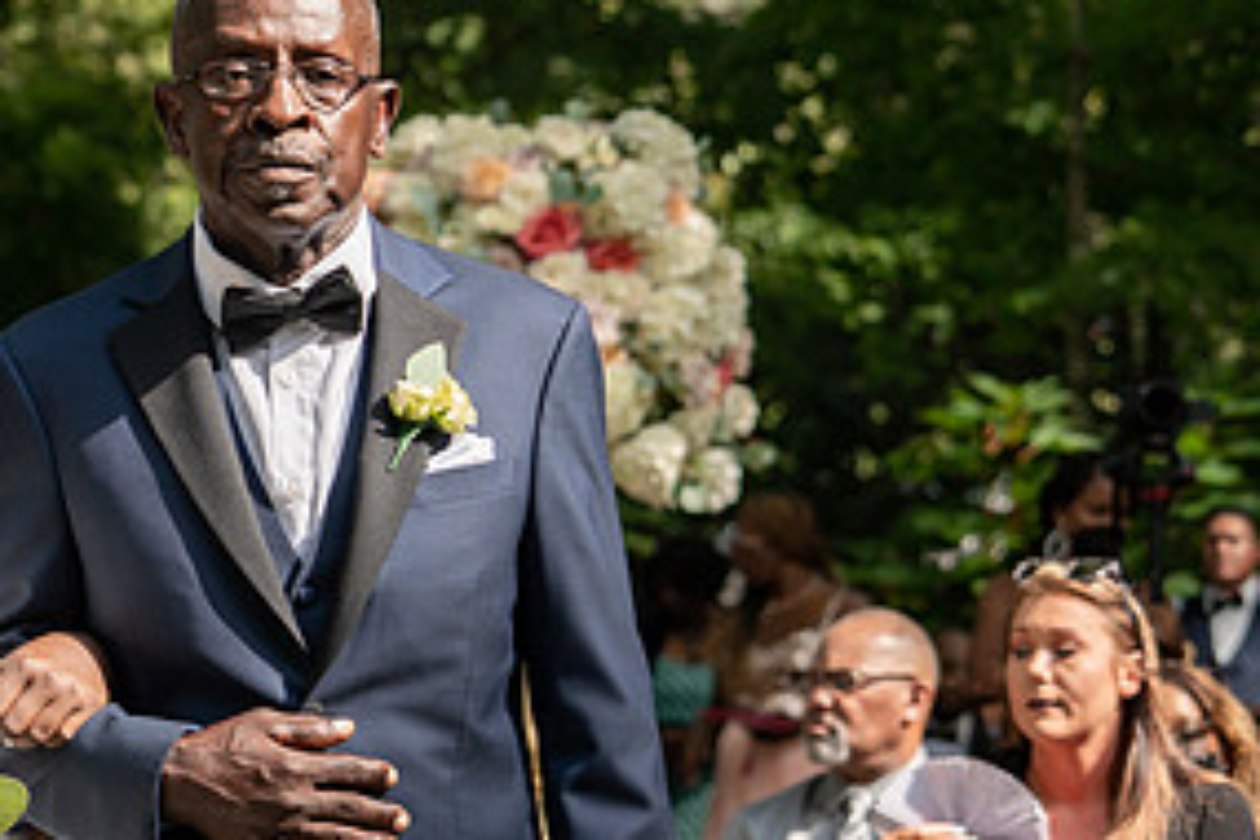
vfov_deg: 9.1
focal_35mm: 150
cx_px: 11
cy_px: 505
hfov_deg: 13.5
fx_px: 5250
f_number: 4
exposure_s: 1/1250
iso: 200
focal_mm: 70
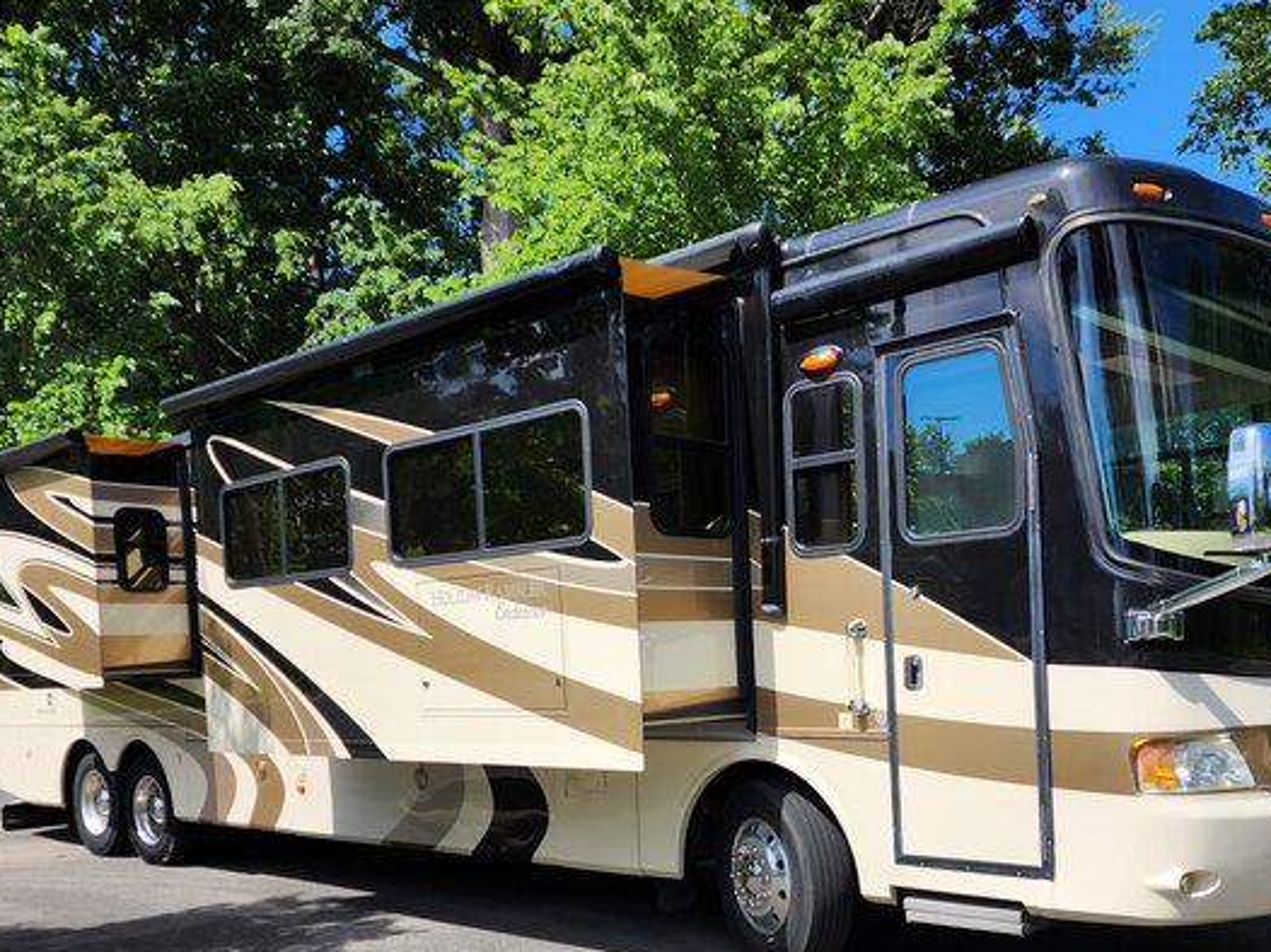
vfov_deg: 39.5
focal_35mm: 35
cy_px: 718
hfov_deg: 52.5
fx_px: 1285
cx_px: 725
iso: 12
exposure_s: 1/827
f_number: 1.8
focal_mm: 6.4
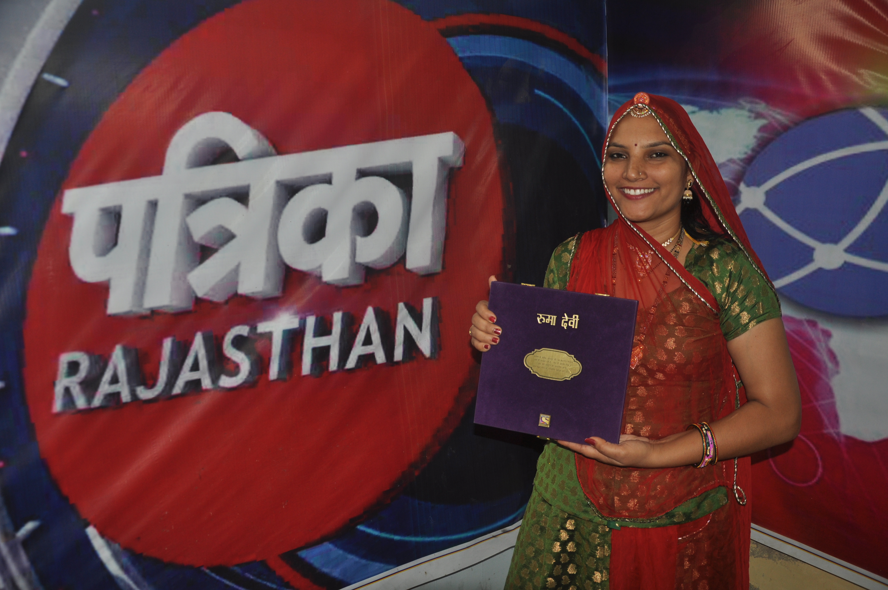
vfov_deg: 41.6
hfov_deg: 59.6
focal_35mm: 32
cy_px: 295
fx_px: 776
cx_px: 444
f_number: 3.8
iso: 200
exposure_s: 1/60
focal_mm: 21
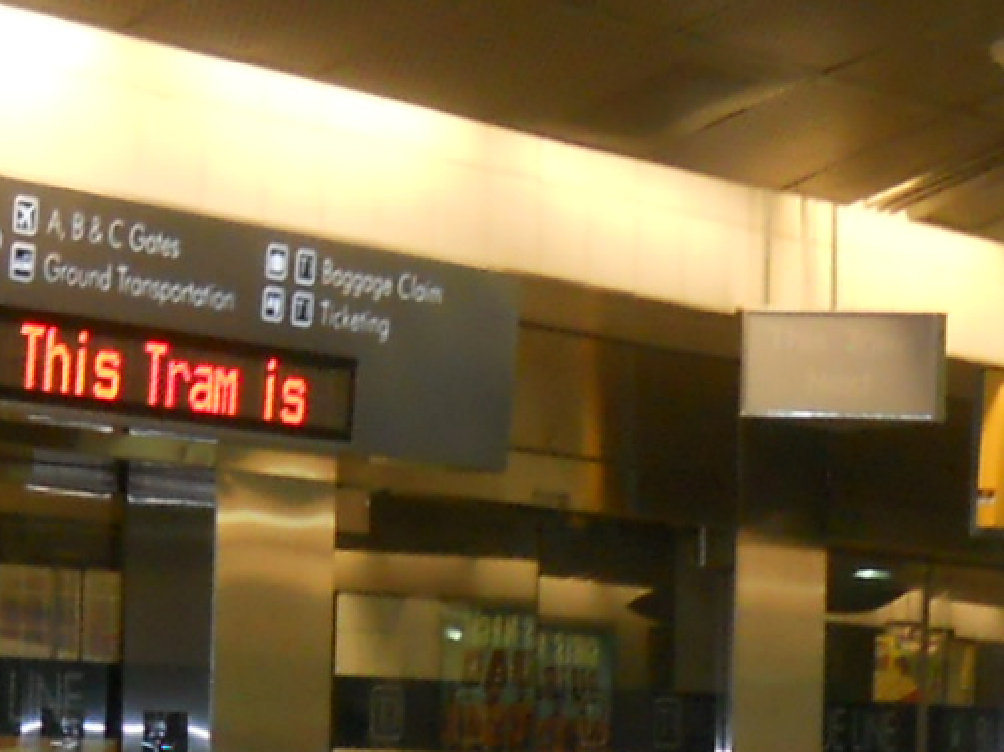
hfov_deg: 11.8
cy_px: 1222
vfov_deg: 8.7
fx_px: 4812
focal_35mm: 166
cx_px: 986
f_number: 3.1
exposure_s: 1/30
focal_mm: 6.72
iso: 250
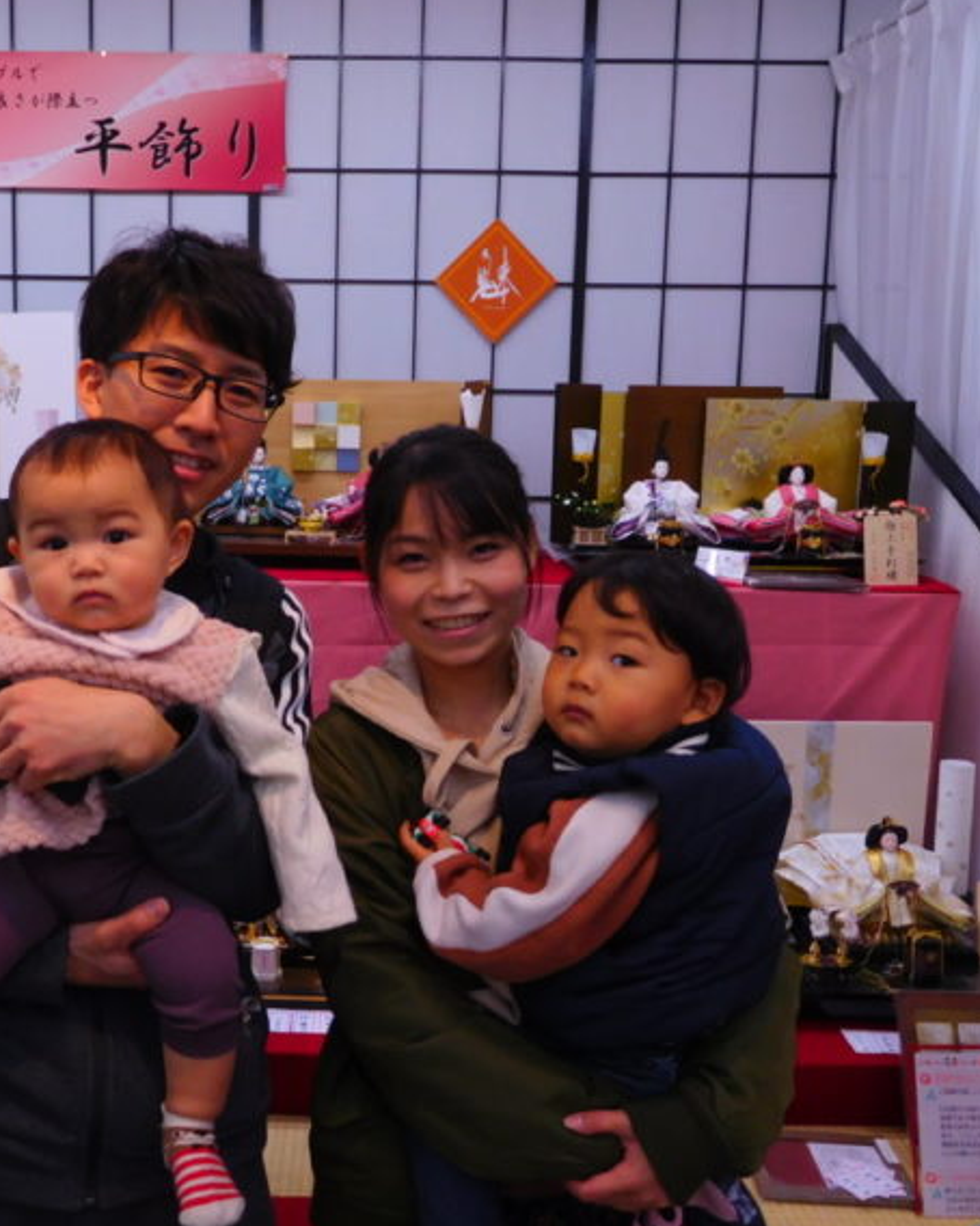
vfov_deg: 54.2
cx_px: 337
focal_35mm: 33
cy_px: 611
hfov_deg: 44.0
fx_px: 1197
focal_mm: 4.5
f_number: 3.4
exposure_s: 1/60
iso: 125
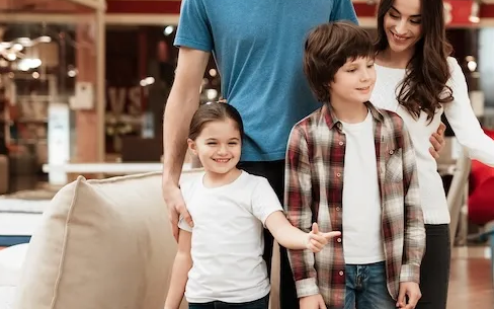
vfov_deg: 12.2
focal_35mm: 107
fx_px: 1441
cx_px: 480
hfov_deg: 19.0
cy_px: 185
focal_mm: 50
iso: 250
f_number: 2.5
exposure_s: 1/125
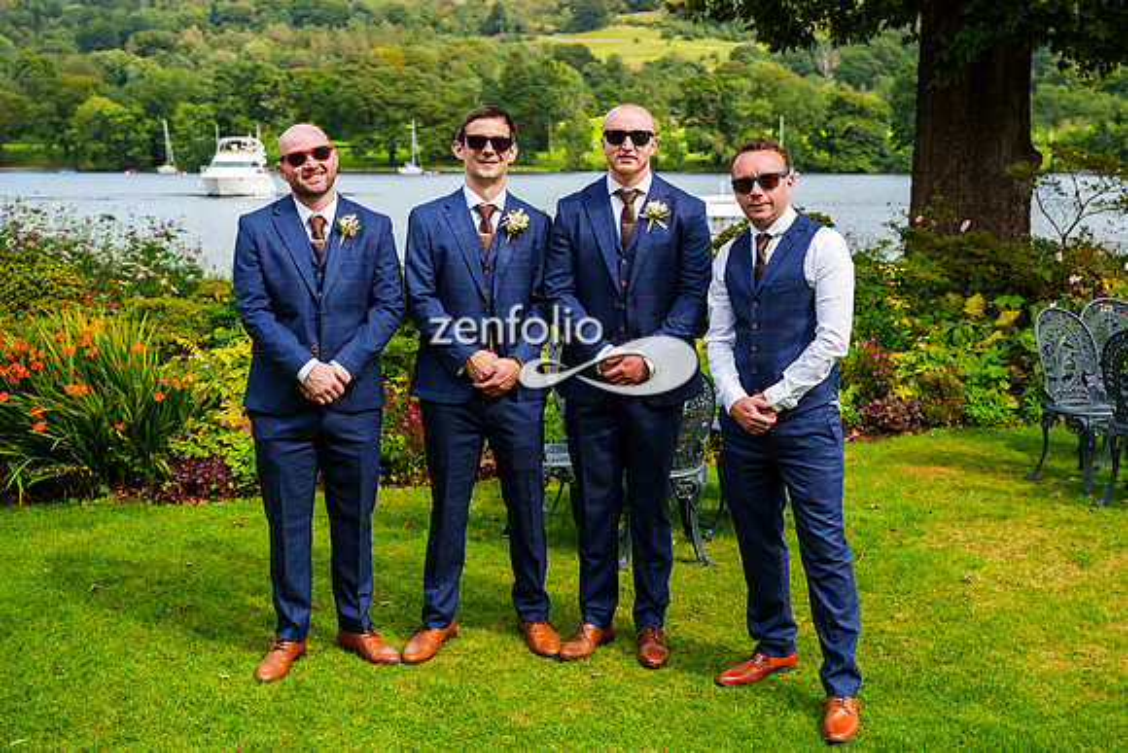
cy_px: 327
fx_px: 1311
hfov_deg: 46.4
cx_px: 638
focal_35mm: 42
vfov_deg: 32.0
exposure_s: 1/4000
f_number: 3.5
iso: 800
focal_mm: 37
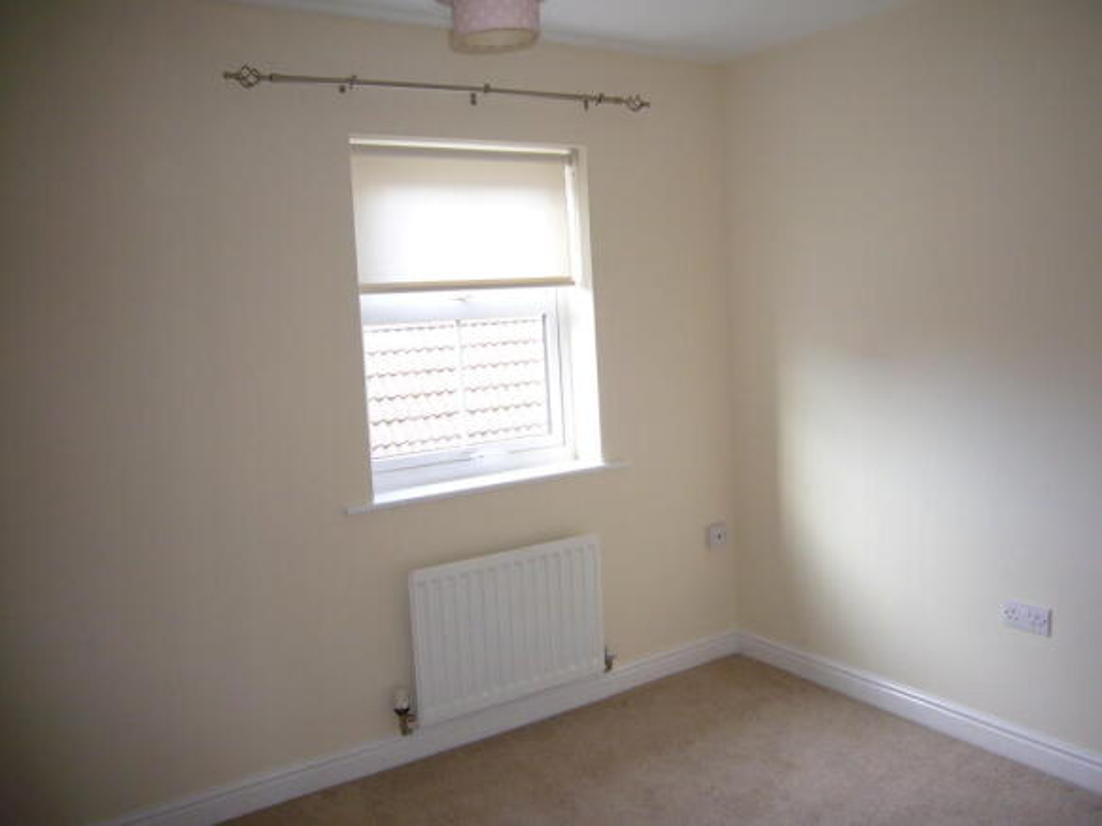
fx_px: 891
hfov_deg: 63.5
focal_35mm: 28
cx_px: 551
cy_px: 413
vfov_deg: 49.7
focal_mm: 4.6
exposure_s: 1/30
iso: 125
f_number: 2.8
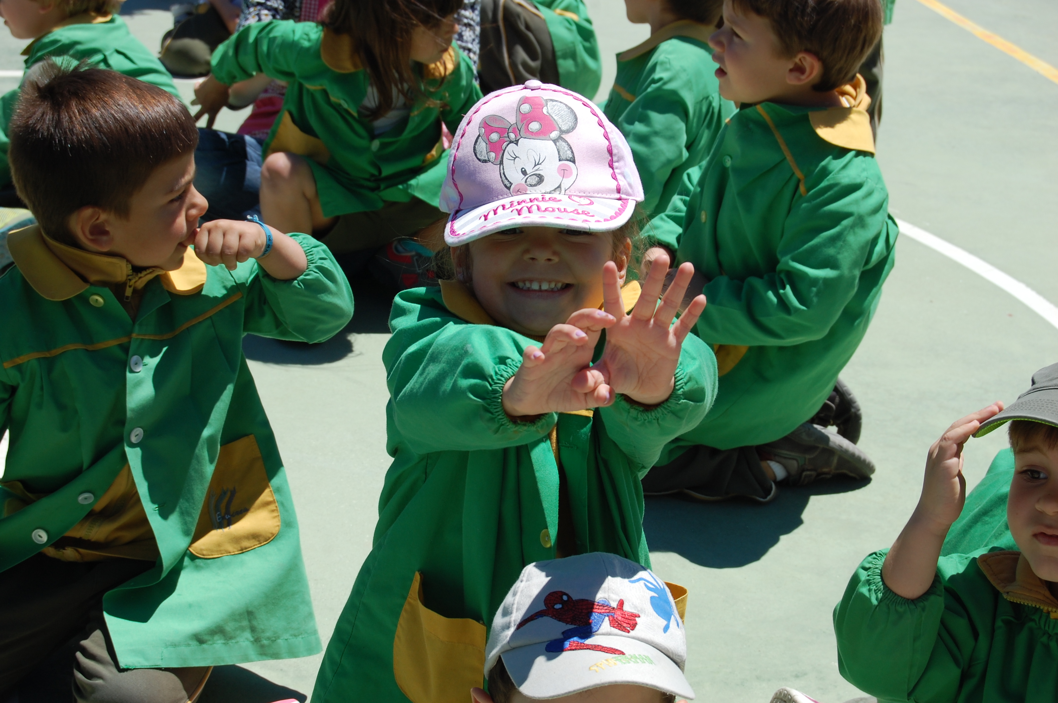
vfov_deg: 16.5
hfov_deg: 24.6
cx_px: 529
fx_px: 2422
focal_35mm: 82
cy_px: 352
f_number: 10
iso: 200
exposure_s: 1/400
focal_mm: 55
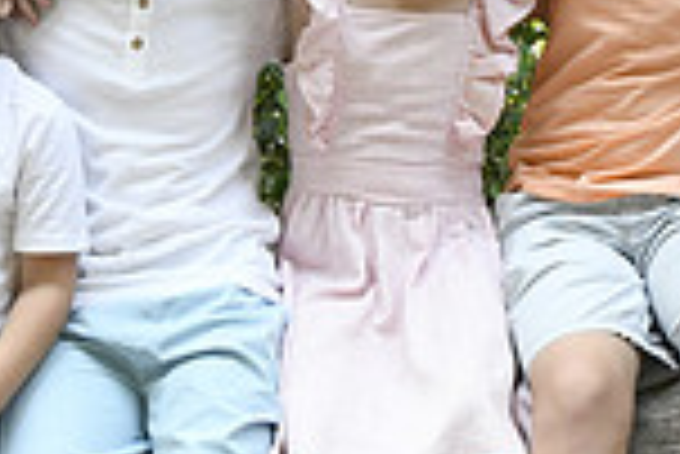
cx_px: 437
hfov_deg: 17.2
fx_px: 2250
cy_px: 294
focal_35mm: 119
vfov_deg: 11.5
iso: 6400
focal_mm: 31
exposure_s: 1/250
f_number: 8
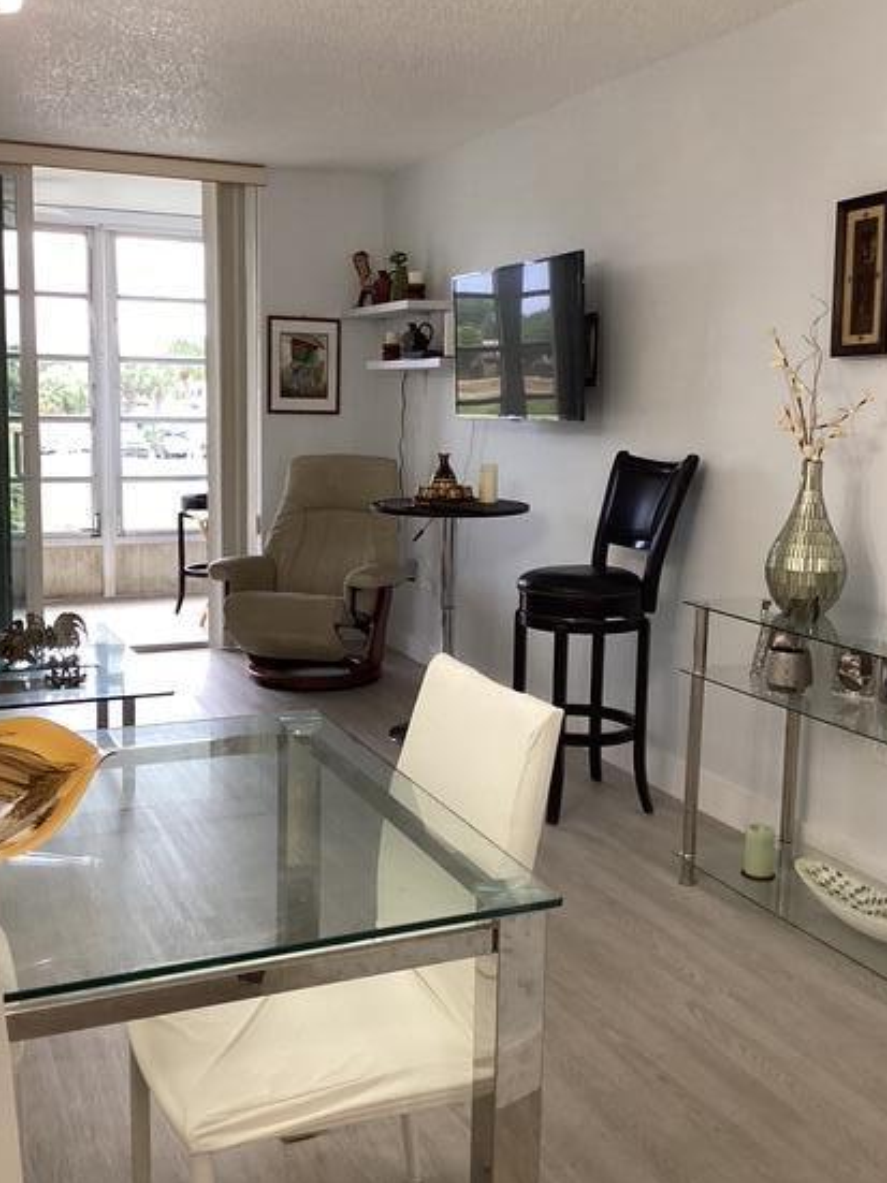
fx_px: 1230
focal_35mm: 36
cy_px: 575
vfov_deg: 51.4
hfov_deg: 39.6
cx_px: 430
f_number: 2.4
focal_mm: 3.3
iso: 160
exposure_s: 1/60
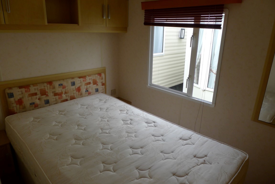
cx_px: 138
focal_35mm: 24
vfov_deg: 53.2
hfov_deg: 73.7
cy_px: 92
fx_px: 183
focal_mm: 5.1
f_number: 2.8
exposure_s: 1/200
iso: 80
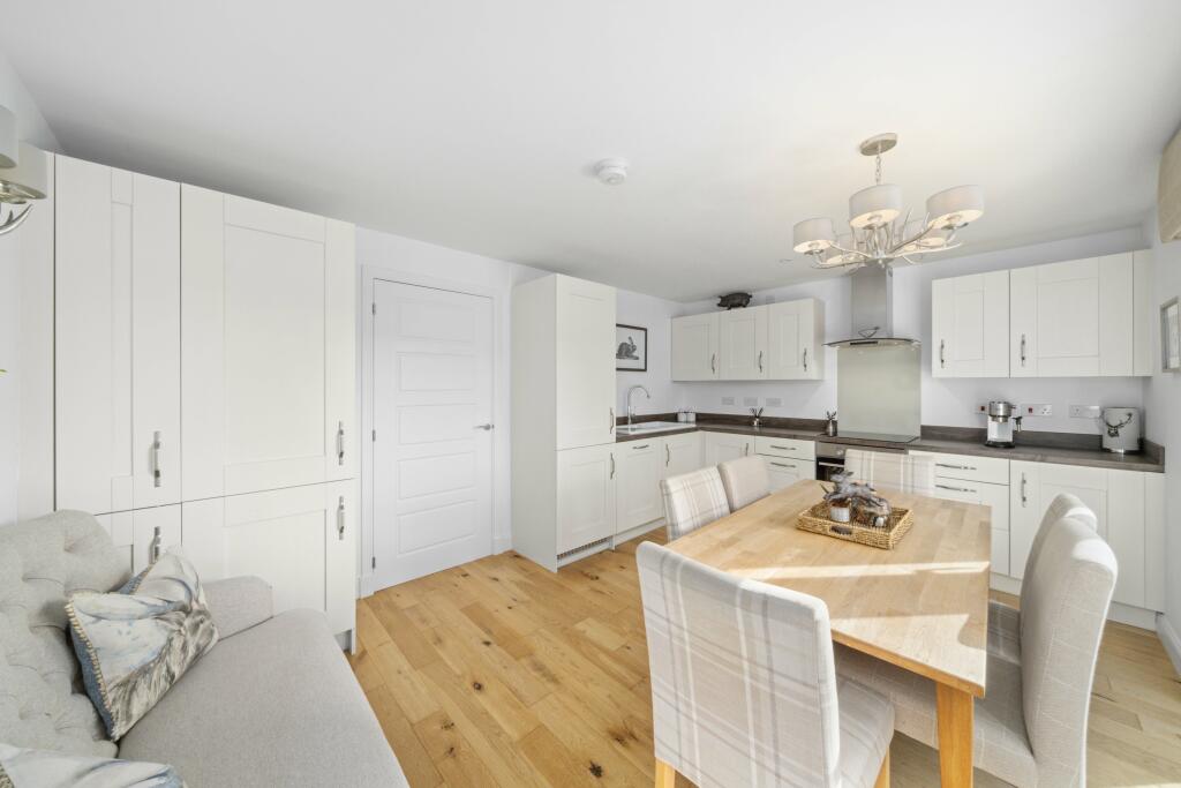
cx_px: 590
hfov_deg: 112.6
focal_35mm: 12
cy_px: 394
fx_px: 394
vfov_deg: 90.0
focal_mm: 12
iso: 800
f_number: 16
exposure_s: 1/3
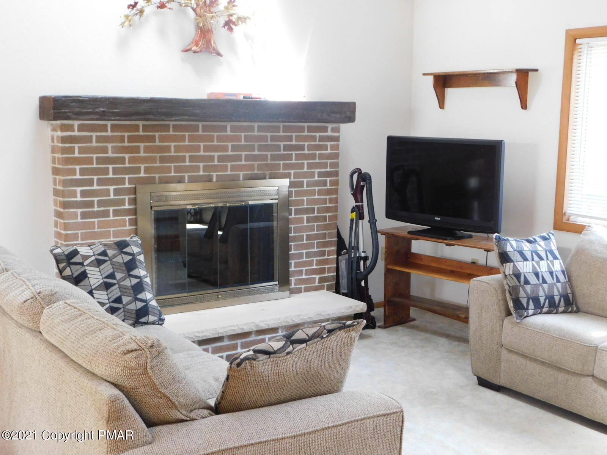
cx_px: 304
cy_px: 228
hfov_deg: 42.1
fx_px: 789
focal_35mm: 45
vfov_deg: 32.2
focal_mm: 8
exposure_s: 1/25
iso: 400
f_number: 3.7
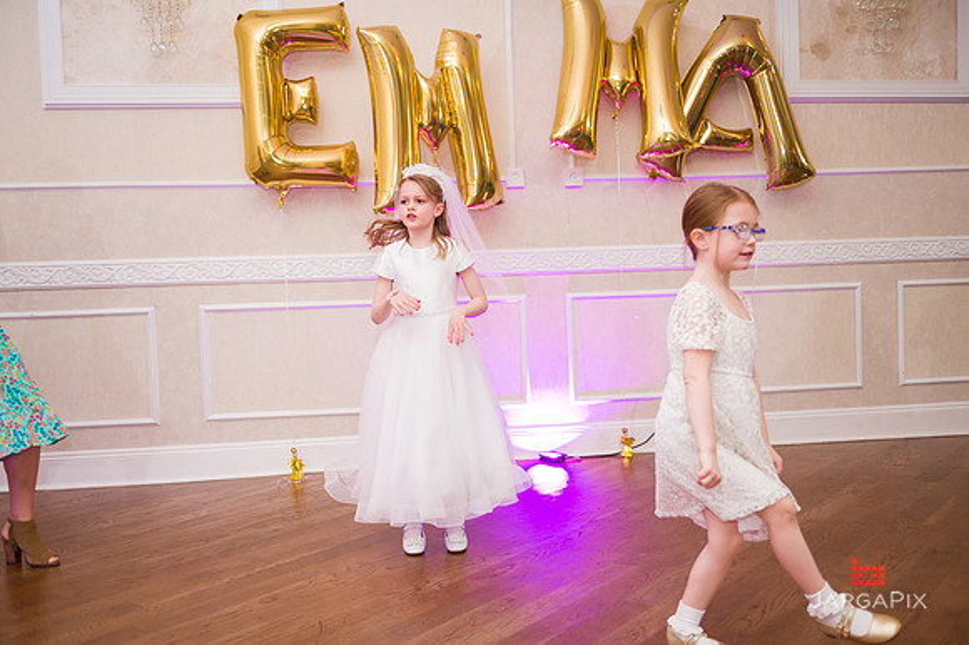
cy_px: 322
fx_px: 968
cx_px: 484
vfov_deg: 36.8
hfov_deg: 53.2
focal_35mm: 36
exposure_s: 1/200
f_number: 3.2
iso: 1250
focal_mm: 36
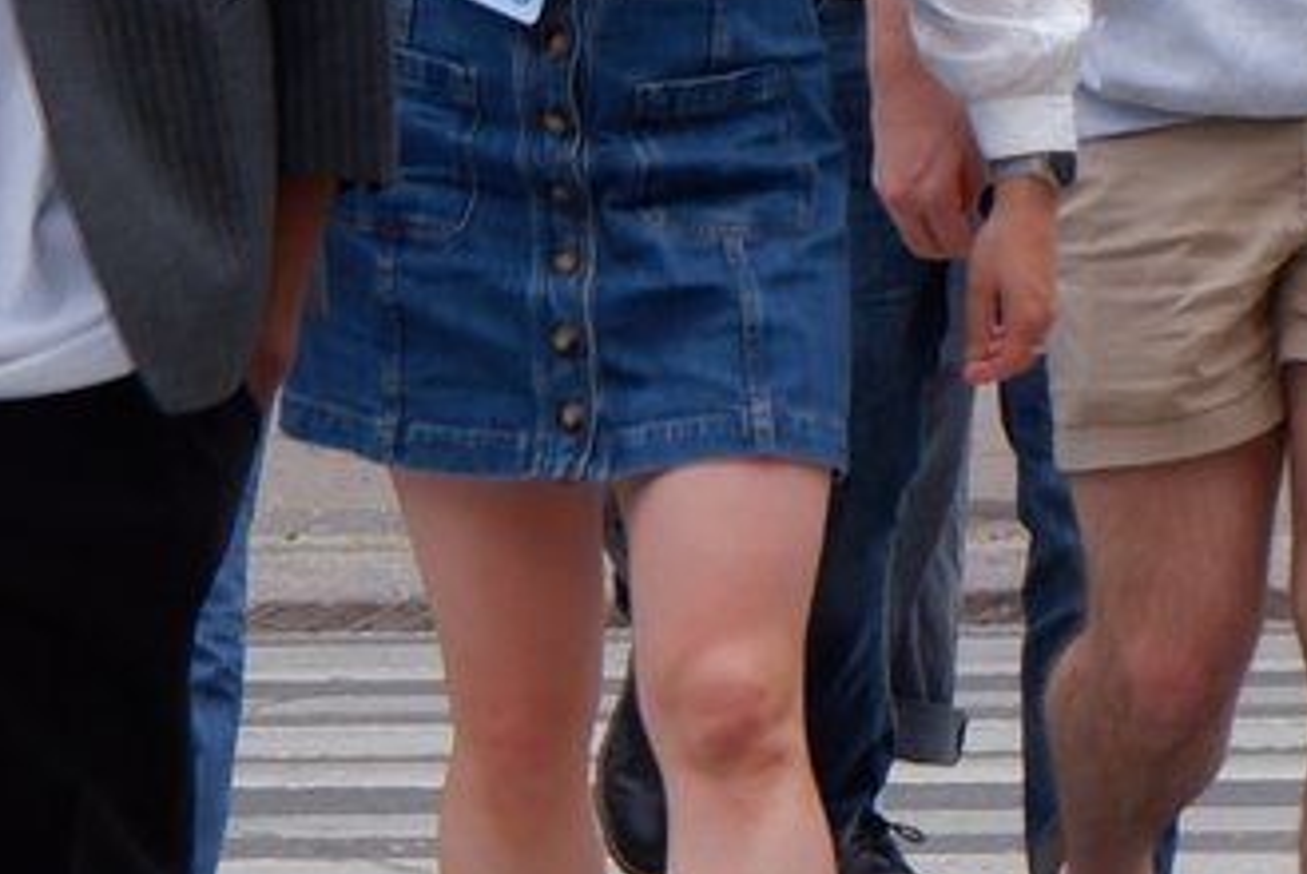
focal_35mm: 401
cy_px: -679
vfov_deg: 3.4
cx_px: -131
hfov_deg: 5.1
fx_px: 14571
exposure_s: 1/125
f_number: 10
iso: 250
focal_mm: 44.5
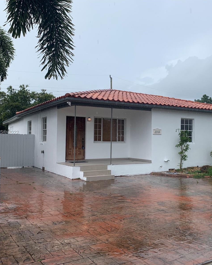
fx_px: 267
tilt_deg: +0.3
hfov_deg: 43.2
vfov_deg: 52.8
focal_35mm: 34
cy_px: 132
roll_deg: -0.3
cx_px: 125
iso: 25
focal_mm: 4.25
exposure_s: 1/972
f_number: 1.8
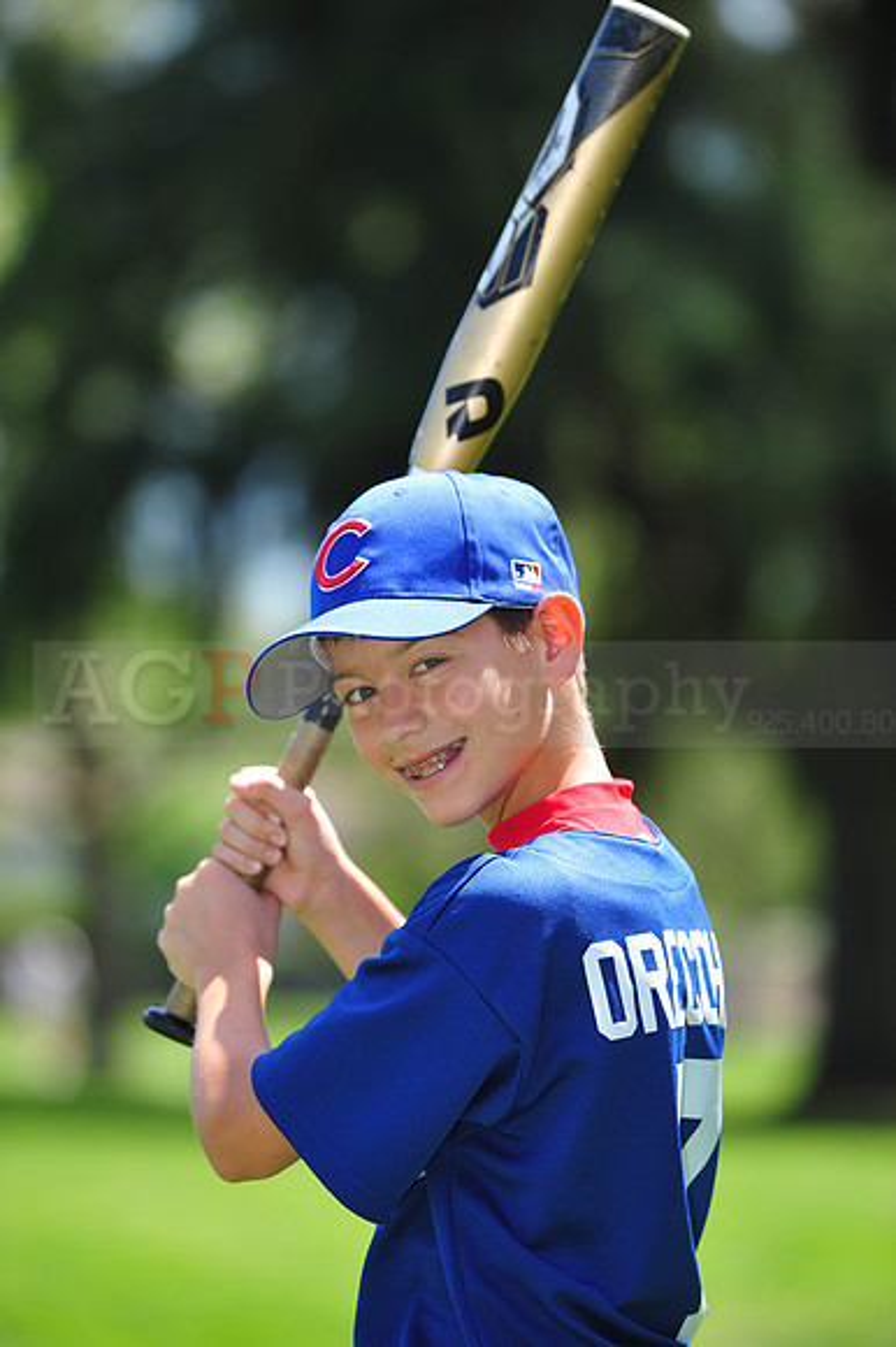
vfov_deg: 10.3
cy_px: 674
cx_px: 448
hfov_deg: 6.9
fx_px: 7475
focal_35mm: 200
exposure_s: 1/500
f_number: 4.5
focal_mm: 200
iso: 200
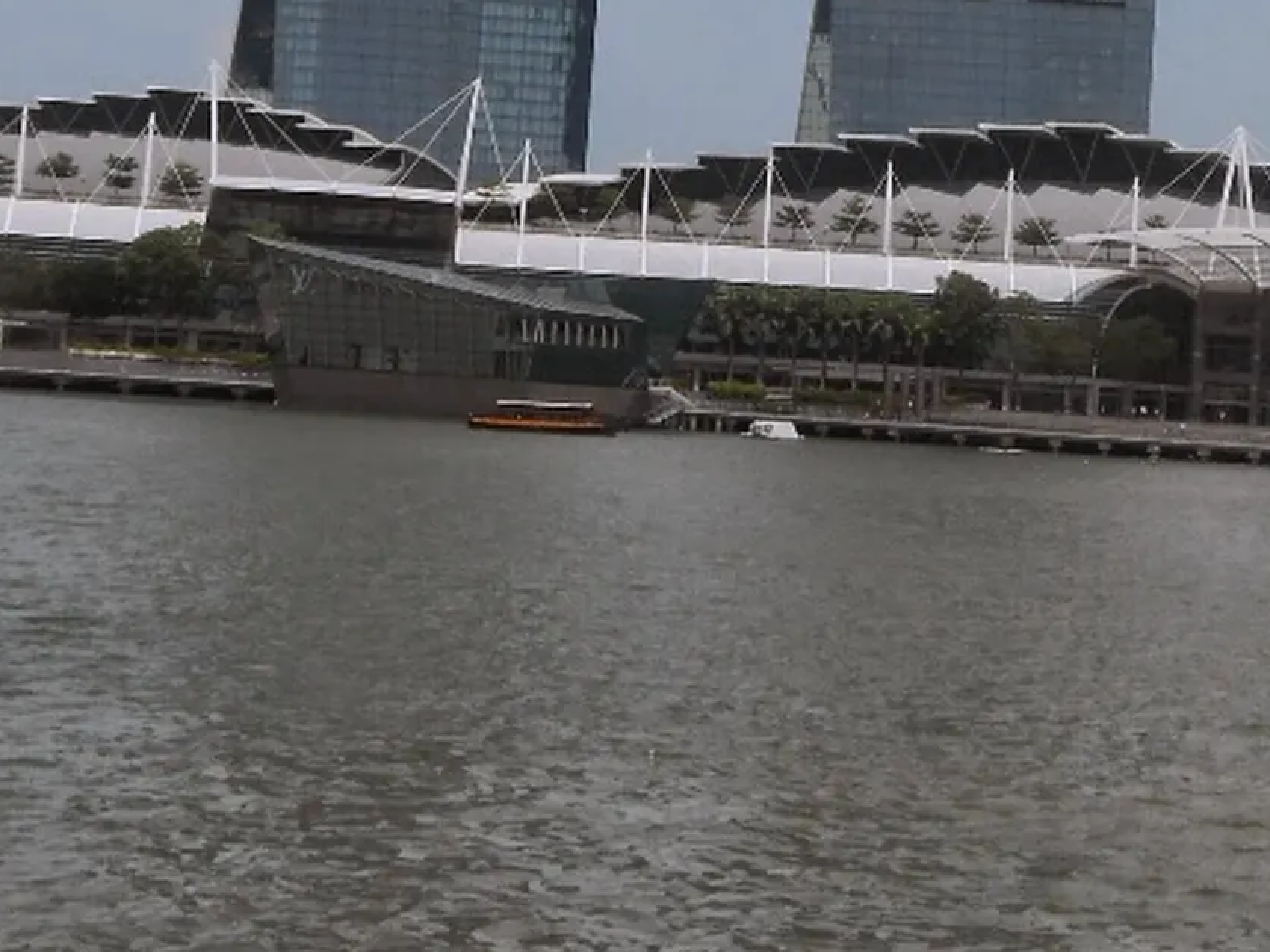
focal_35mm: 112
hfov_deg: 17.5
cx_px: 818
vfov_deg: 13.0
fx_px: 4109
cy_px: -86
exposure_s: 1/1000
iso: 80
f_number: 4.8
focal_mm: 8.8
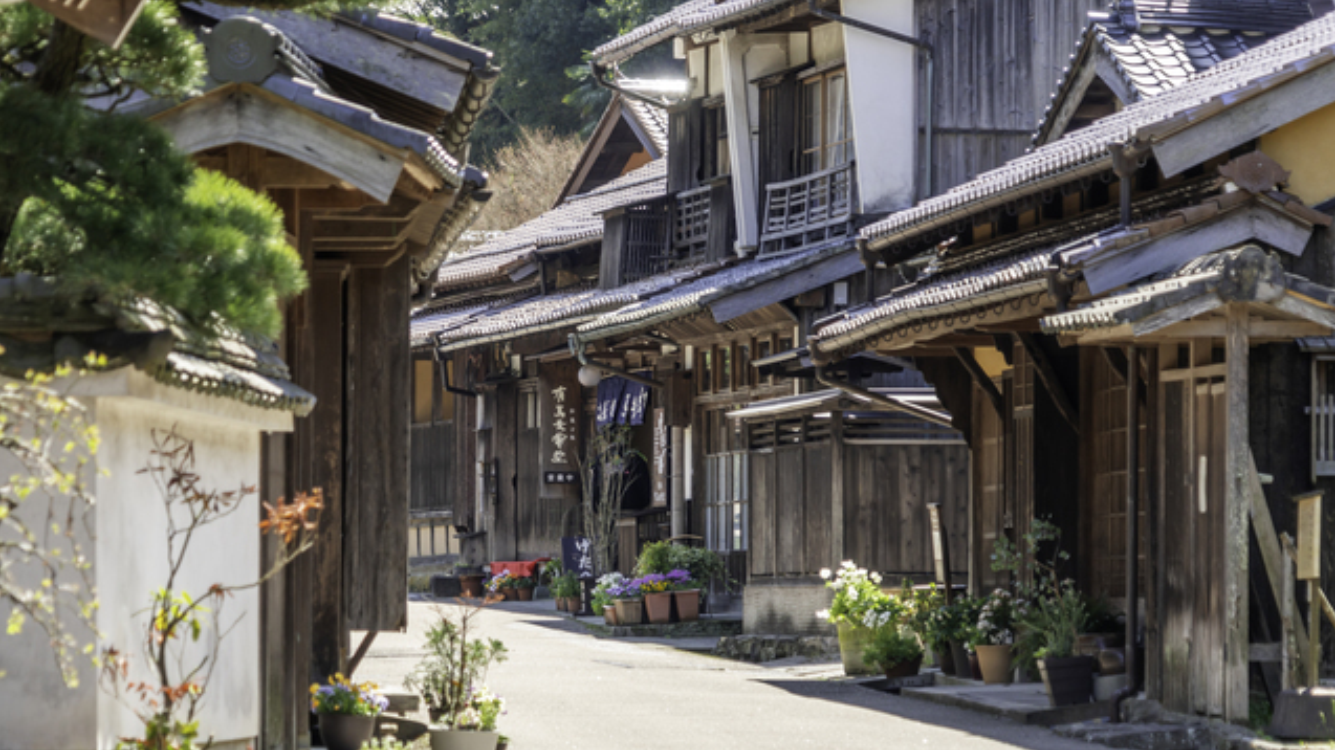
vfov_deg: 5.1
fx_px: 8494
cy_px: 341
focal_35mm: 240
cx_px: 666
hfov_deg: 9.0
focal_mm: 152
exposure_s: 1/200
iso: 160
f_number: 6.3
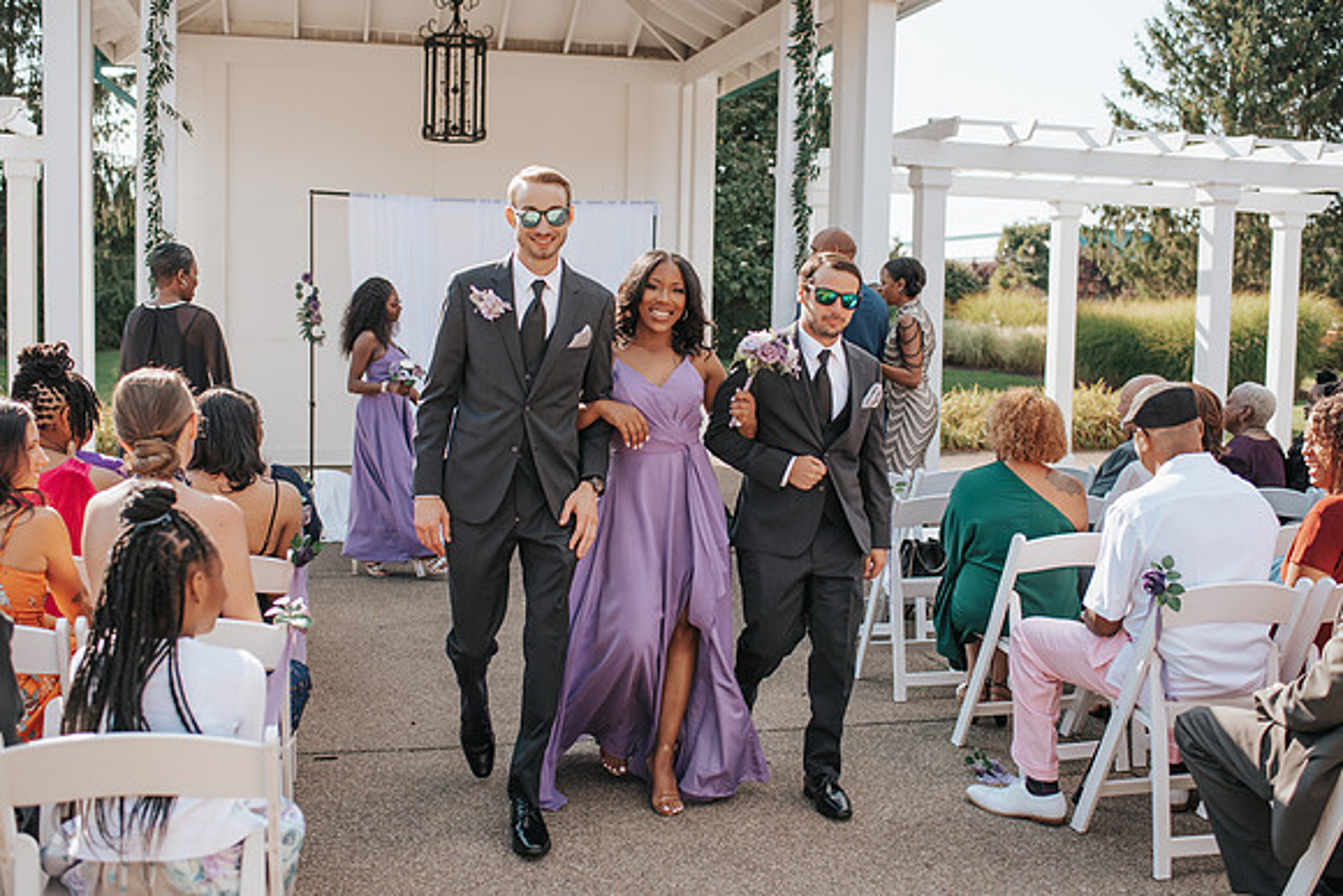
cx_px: 680
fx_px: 1482
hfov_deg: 48.8
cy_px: 421
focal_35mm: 40
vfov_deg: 33.6
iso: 140
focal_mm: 35
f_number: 2.8
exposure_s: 1/1250
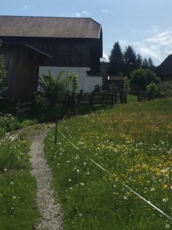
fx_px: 411
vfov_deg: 30.5
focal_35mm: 62
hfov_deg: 23.5
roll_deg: -1.7
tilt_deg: +12.3
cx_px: 114
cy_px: 51
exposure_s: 1/4950
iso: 32
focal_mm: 4.15
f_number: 2.2
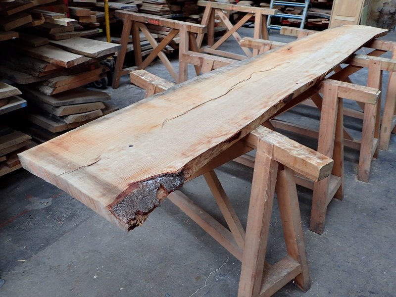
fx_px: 343
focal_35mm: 30
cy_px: 148
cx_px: 198
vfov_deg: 46.8
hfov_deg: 60.0
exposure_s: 1/60
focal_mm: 5.5
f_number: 2.3
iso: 200
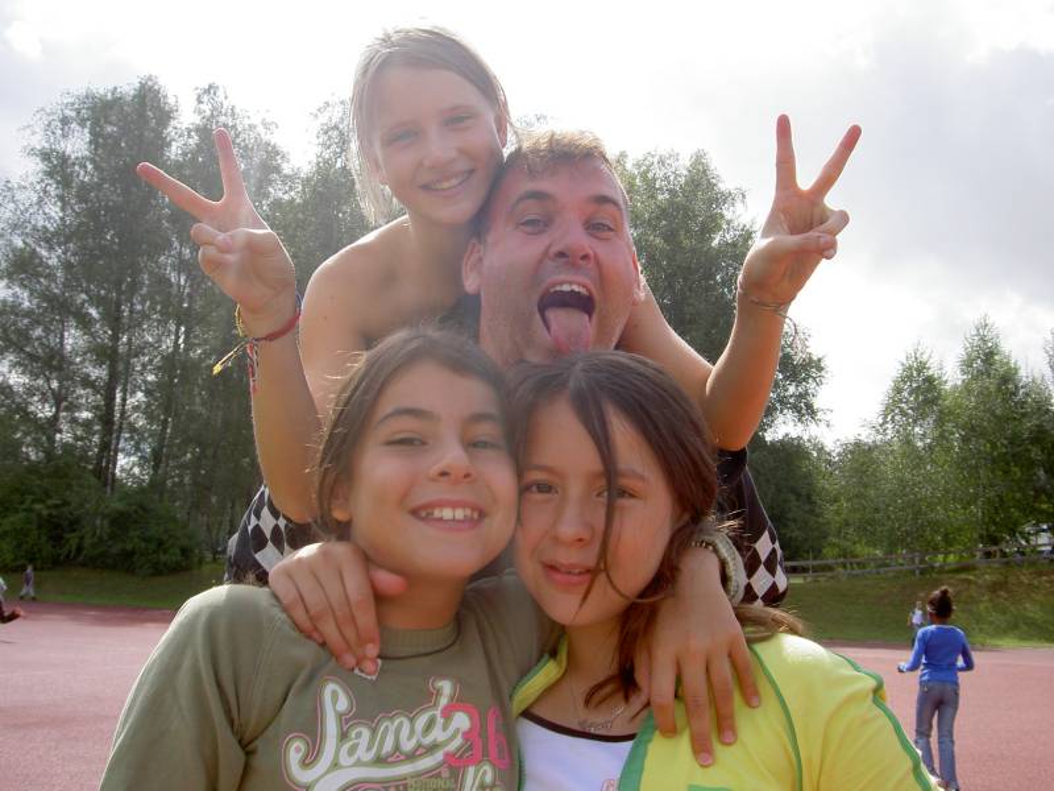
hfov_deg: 47.9
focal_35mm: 39
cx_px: 527
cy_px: 396
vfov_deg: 36.8
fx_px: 1187
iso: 100
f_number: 4.7
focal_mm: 8
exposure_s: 1/400
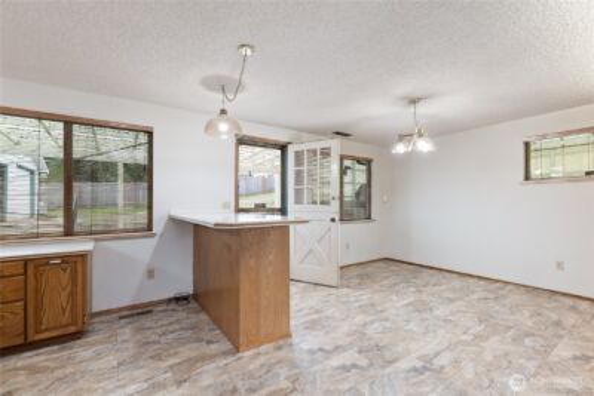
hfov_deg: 100.4
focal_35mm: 15
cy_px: 198
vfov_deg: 77.4
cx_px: 297
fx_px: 248
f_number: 5.6
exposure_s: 1/10
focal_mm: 10
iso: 400
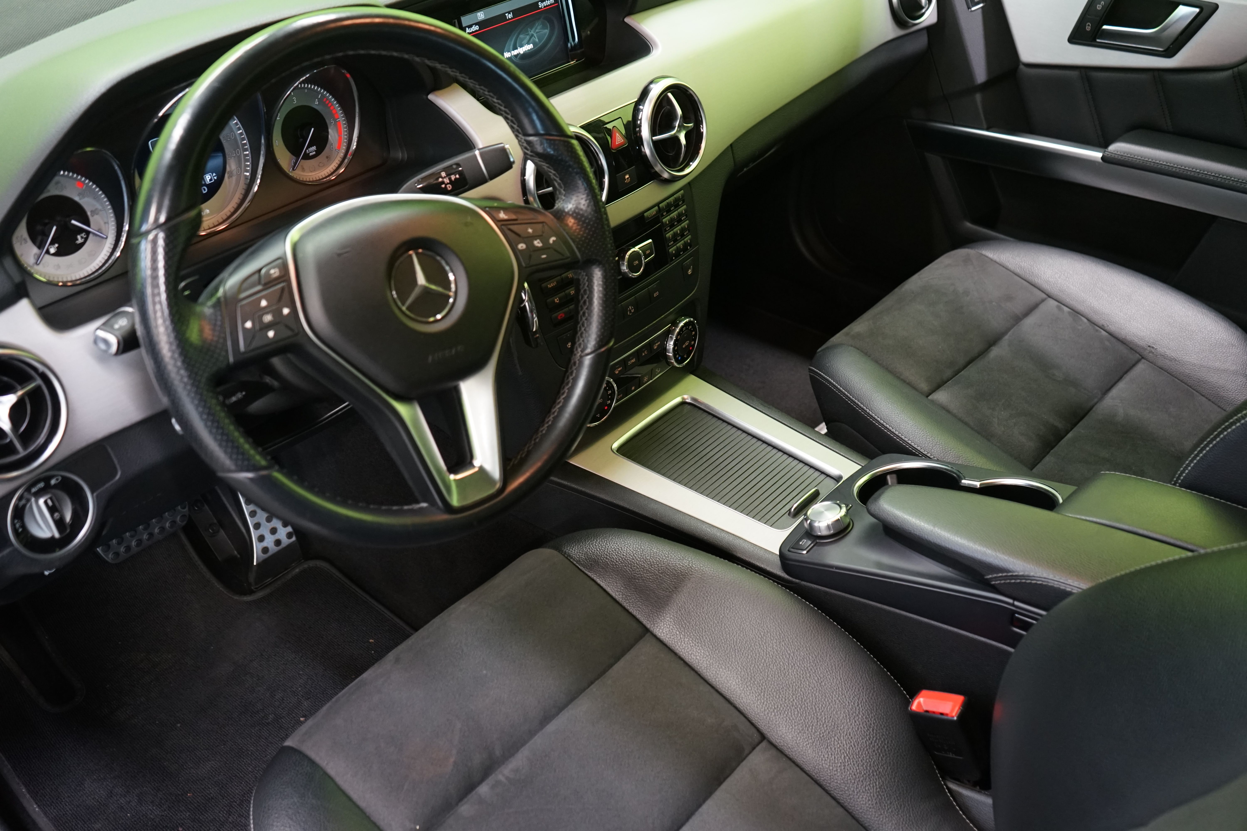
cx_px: 624
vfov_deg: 40.0
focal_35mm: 33
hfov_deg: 57.2
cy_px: 416
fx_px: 1143
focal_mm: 33
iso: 2000
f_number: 4.5
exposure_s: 1/20
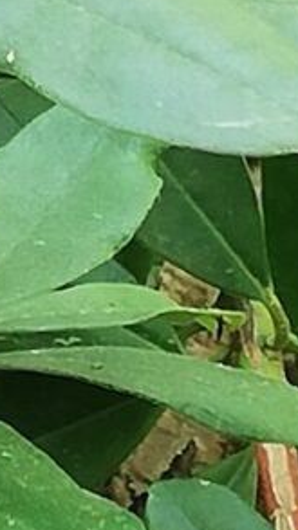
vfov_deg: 5.5
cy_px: -193
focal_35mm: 391
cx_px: -370
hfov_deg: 3.1
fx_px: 5502
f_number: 2.2
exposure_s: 1/50
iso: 125
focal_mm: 3.81
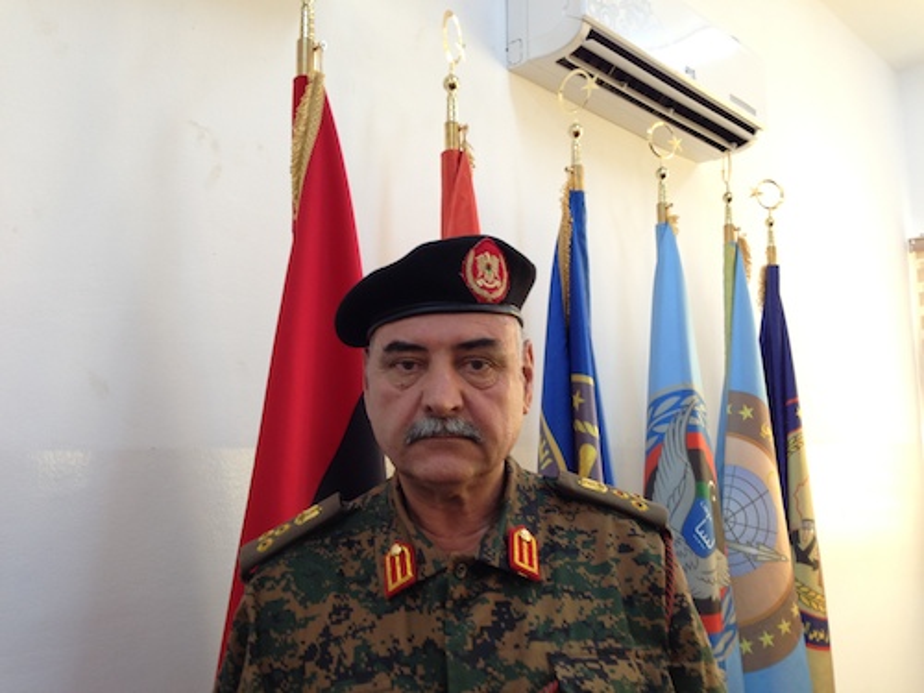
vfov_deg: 42.9
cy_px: 346
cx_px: 462
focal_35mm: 33
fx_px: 881
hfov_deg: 55.4
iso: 50
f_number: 2.4
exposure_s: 1/20
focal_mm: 4.12
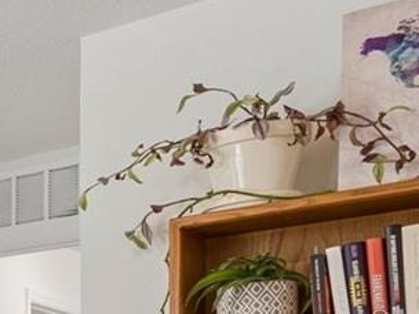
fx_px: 920
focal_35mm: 76
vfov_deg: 17.6
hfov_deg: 16.3
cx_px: -507
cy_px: 454
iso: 100
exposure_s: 1/3.33
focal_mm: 10
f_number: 7.1
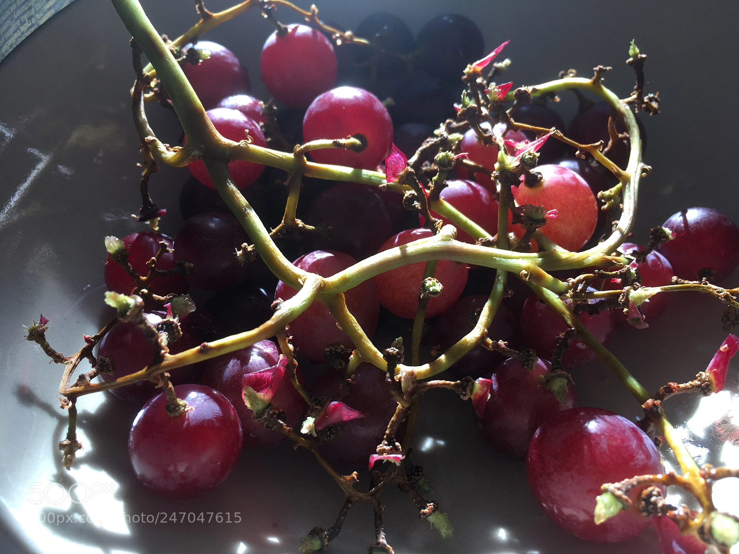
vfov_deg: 48.2
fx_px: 619
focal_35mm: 29
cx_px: 370
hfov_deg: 61.7
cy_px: 277
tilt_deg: -52.9
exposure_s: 1/100
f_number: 2.2
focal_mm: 4.15
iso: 32
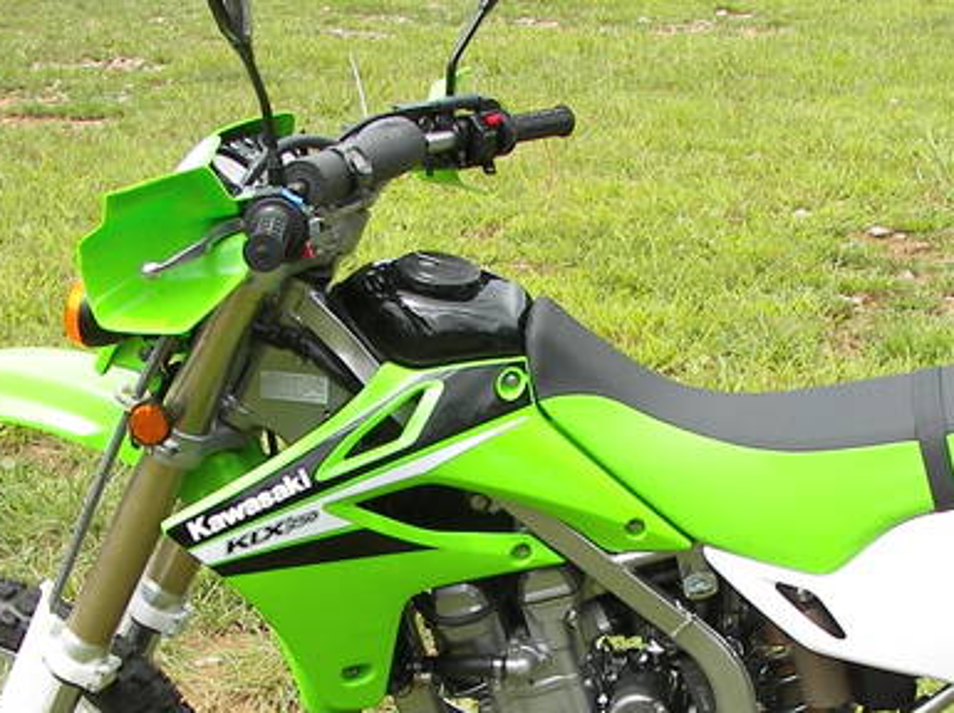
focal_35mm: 104
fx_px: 2864
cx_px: 597
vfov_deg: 14.1
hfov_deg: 18.9
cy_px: 584
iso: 50
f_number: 2.8
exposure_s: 1/320
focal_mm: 8.3
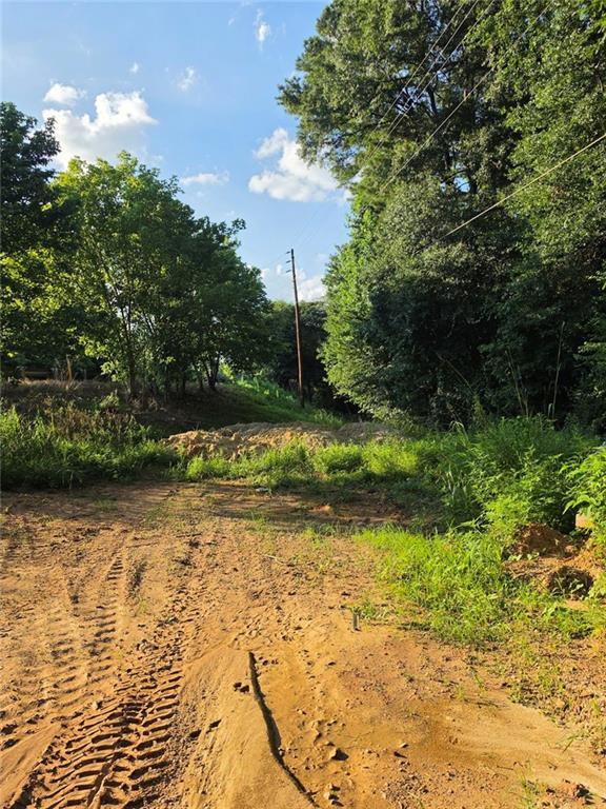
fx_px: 537
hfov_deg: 58.9
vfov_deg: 73.9
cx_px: 303
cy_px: 404
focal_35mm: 23
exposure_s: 1/3697
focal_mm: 6.5
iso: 64
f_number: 1.4
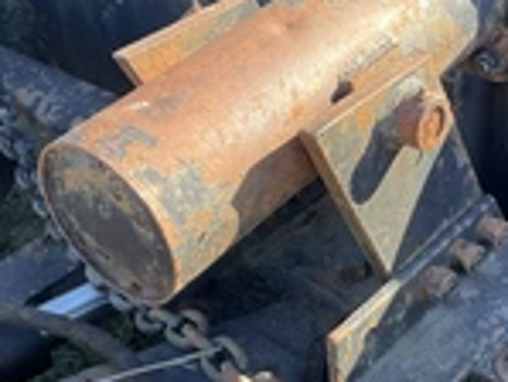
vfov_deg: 18.9
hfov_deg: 24.6
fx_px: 1146
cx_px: 399
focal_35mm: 78
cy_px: 232
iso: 20
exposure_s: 1/122
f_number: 1.8
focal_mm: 3
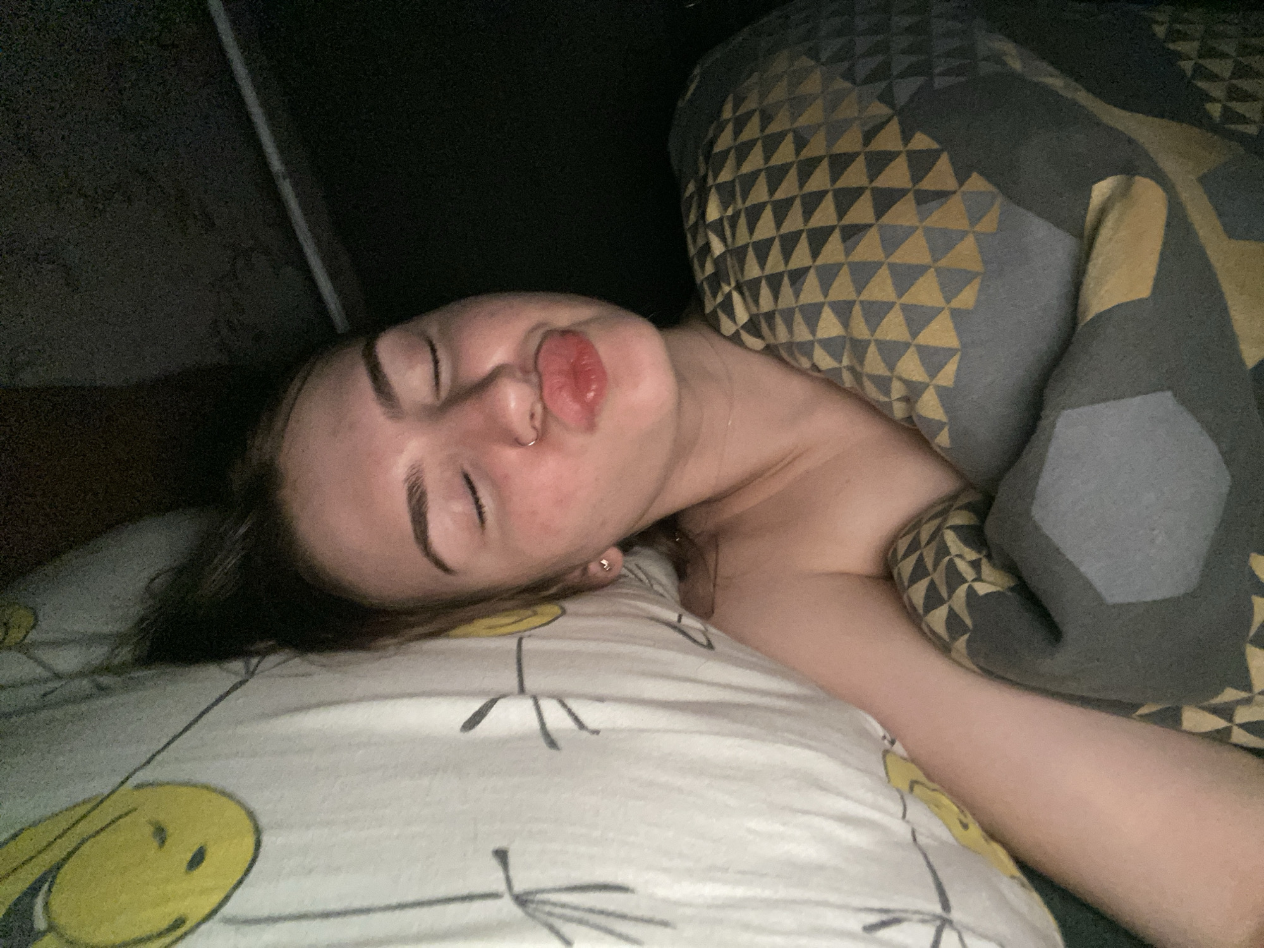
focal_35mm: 23
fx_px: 840
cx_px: 632
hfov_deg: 73.9
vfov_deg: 58.9
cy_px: 474
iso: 500
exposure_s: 1/21
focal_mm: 2.71
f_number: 2.2
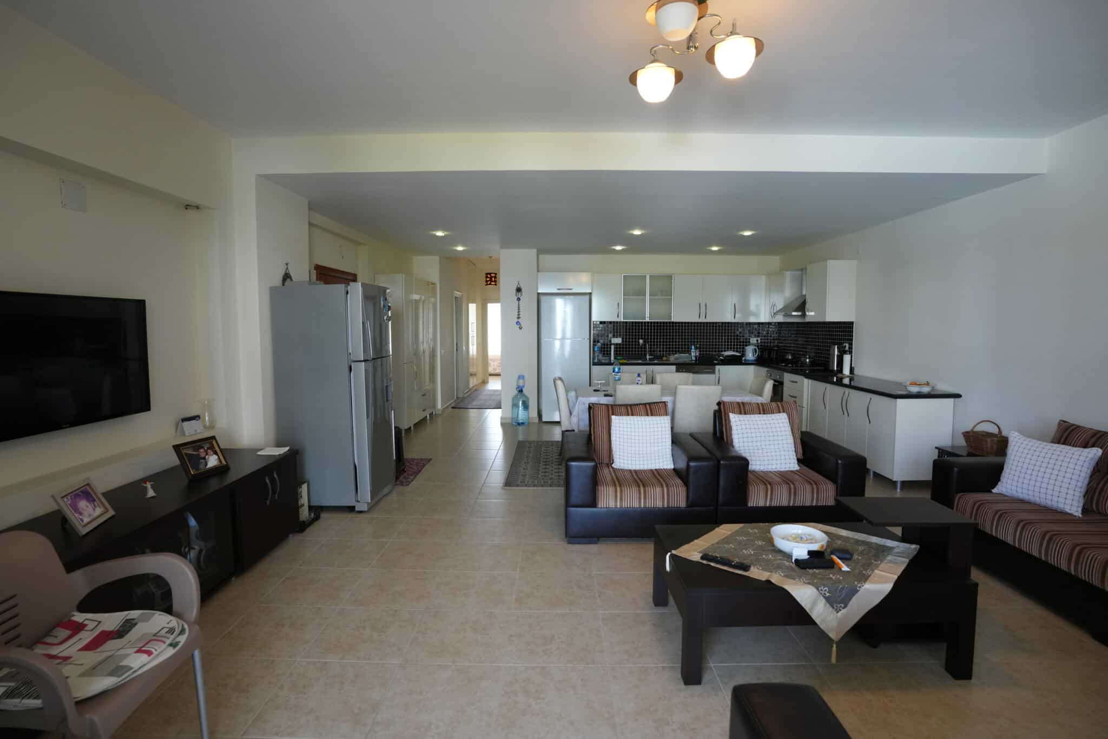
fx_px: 523
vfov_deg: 70.4
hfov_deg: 93.3
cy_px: 370
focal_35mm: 17
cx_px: 554
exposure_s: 1/160
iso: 1000
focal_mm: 17
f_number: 4
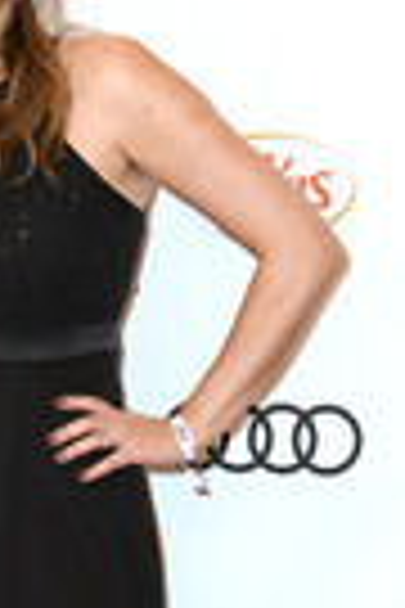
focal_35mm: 208
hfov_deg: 6.5
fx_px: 3510
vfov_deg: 9.8
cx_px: -162
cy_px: 608
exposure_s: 1/125
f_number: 6.3
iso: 250
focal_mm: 70
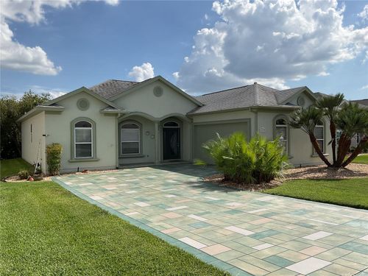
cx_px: 184
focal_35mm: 29
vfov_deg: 48.2
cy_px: 138
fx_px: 308
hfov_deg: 61.7
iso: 16
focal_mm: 3
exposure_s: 1/3125
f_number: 1.8
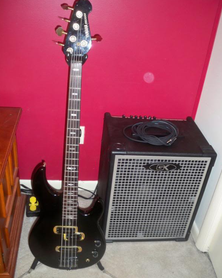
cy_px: 137
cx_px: 110
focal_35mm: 37
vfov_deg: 49.1
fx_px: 304
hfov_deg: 40.1
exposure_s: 1/30
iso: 200
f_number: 3.1
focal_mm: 6.3
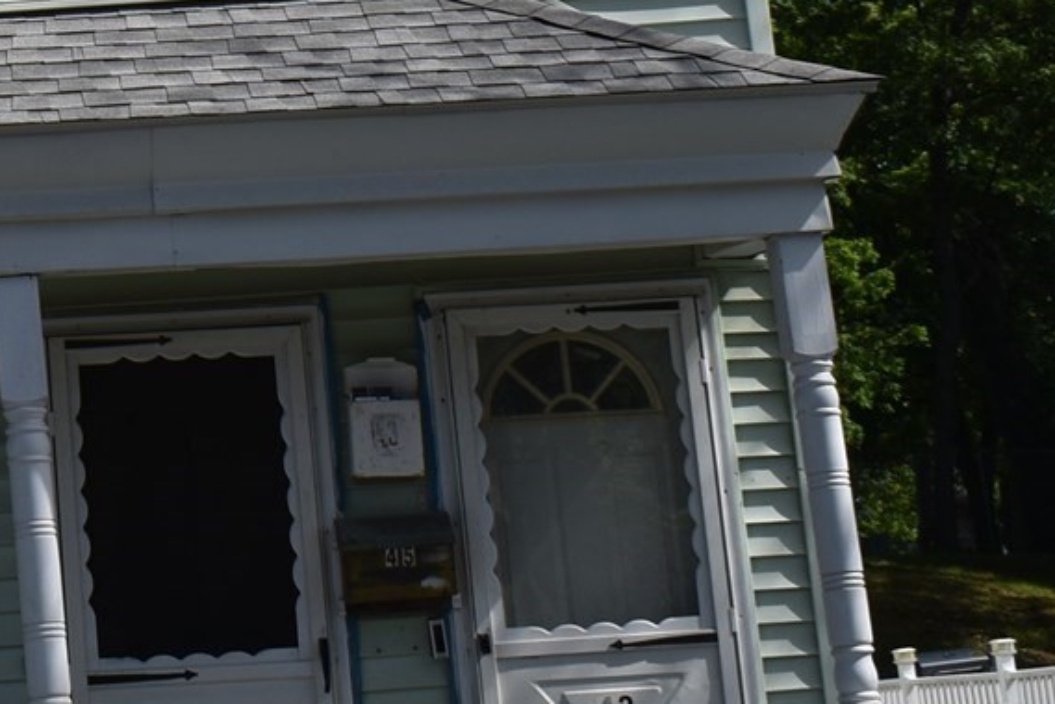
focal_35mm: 108
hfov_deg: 18.0
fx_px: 3166
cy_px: -253
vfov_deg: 12.3
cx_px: -187
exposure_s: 1/320
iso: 100
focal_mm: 20
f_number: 9
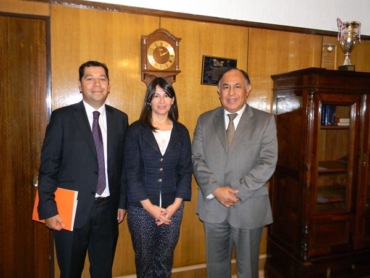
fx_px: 299
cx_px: 185
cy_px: 139
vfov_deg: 49.7
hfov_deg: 63.4
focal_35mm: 28
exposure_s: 1/26
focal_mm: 5
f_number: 3.5
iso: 200
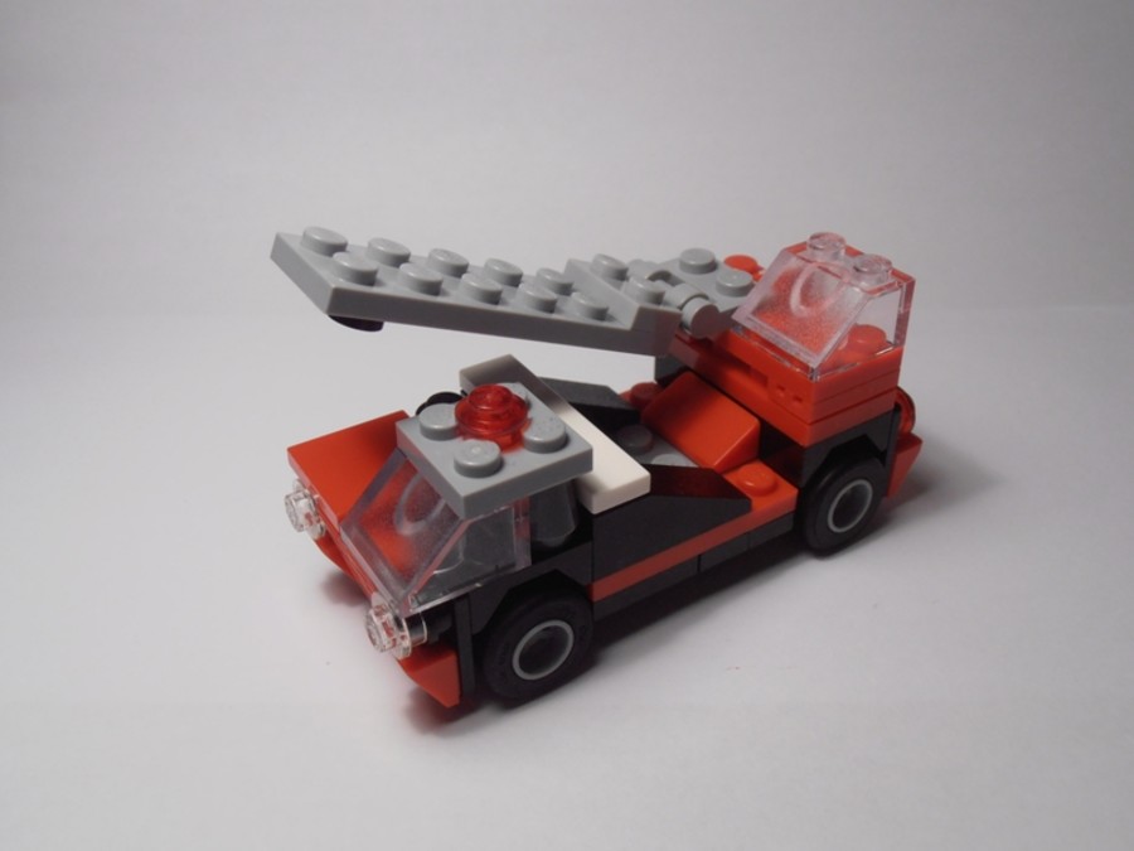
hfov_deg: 50.1
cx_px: 567
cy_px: 426
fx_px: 1212
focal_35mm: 37
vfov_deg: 38.7
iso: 100
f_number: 3.9
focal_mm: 6.61
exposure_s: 1/80
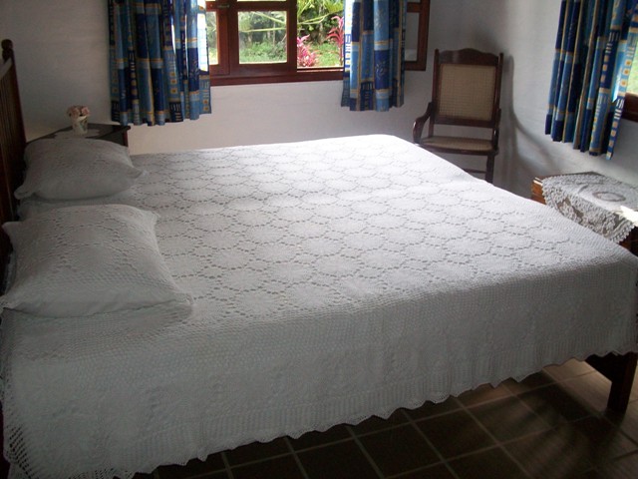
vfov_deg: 44.2
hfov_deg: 56.8
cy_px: 240
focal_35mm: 32
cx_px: 319
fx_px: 590
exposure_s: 1/60
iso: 160
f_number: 2.9
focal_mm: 5.7
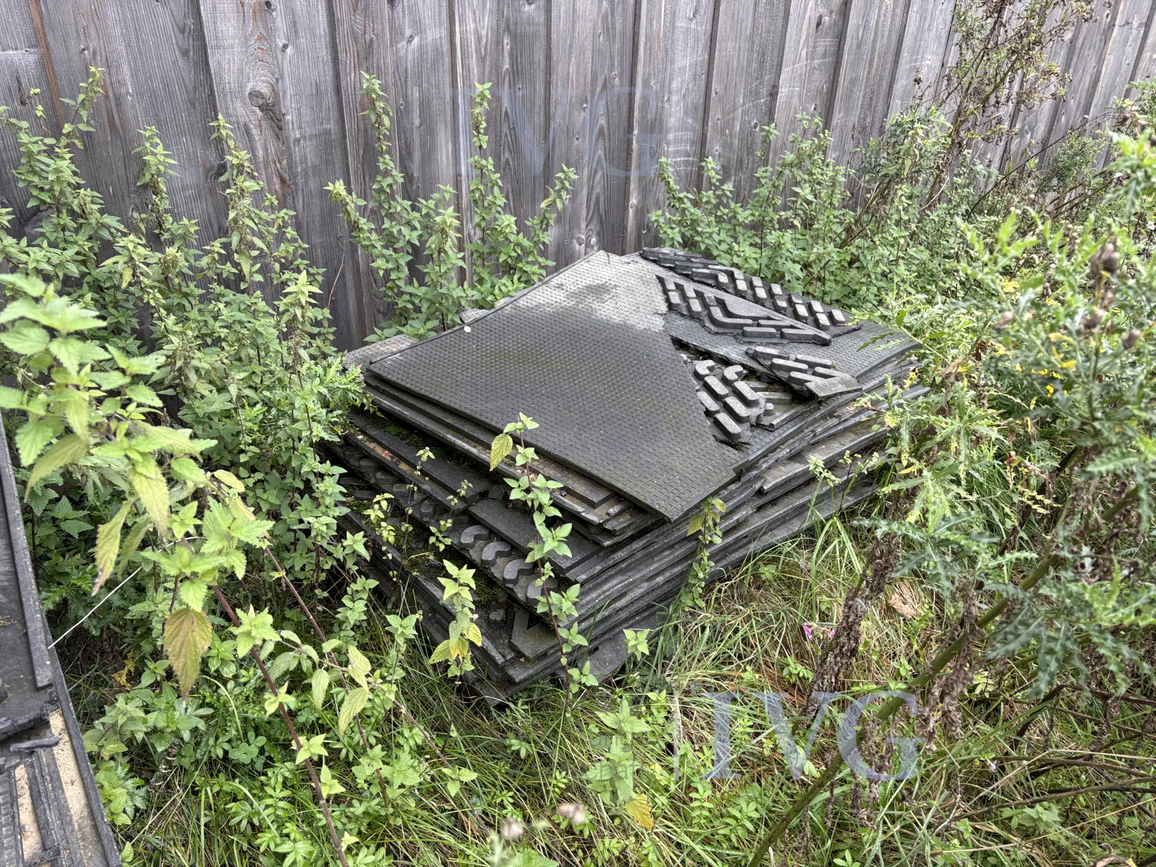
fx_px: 868
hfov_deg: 67.3
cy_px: 434
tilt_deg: -31.1
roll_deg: -1.6
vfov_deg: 53.1
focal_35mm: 26
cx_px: 578
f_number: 1.6
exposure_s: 1/122
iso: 40
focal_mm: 5.96
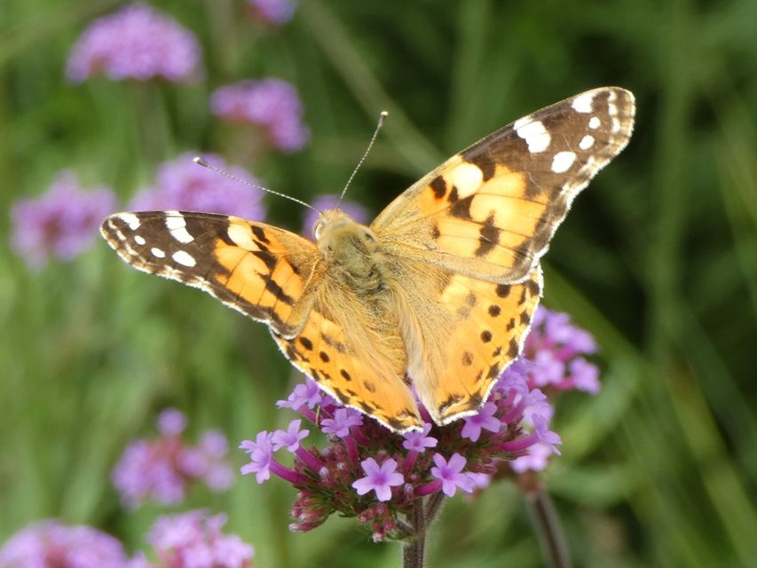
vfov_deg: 10.3
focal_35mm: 144
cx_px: 378
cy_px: 284
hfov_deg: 13.7
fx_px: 3150
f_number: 5.3
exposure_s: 1/80
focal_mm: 25.8
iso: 80
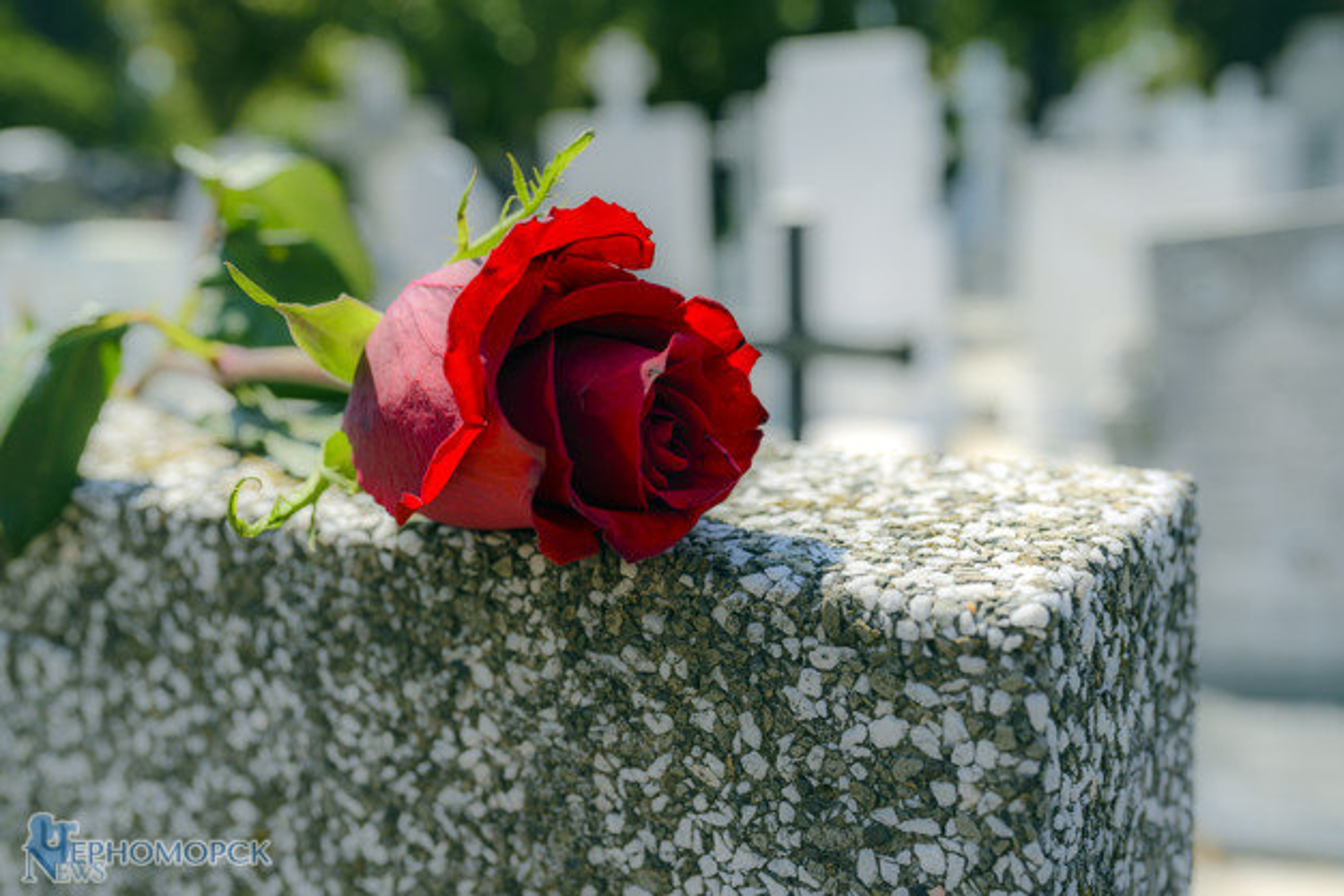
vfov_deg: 37.8
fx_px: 1306
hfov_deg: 54.4
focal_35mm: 35
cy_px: 448
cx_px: 672
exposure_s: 1/800
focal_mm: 35
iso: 100
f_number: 5.6
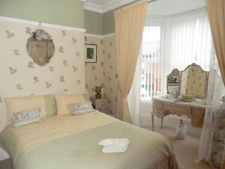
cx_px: 112
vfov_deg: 54.9
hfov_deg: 69.4
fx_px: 162
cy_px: 85
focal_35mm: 25
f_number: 3.2
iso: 320
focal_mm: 4.3
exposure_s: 1/60
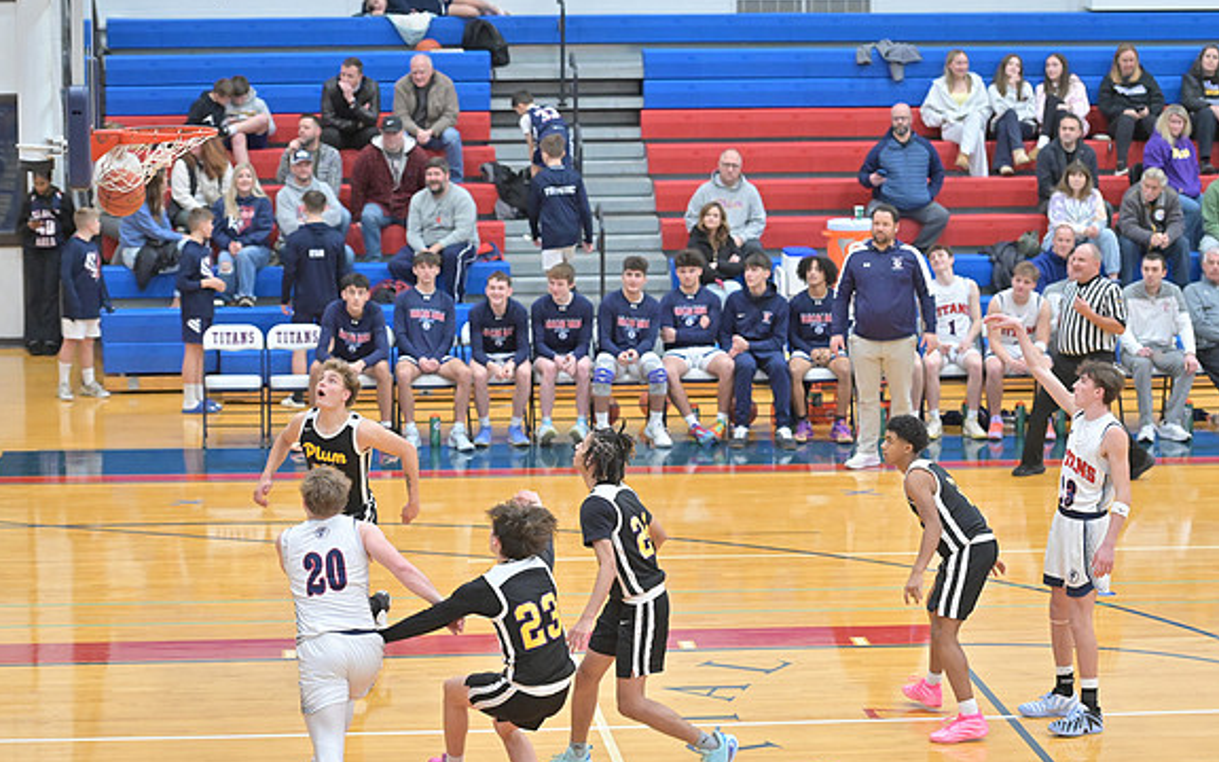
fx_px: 4086
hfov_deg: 17.0
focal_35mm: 123
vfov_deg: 10.7
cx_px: 607
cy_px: 366
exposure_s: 1/800
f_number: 4
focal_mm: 120
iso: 9000
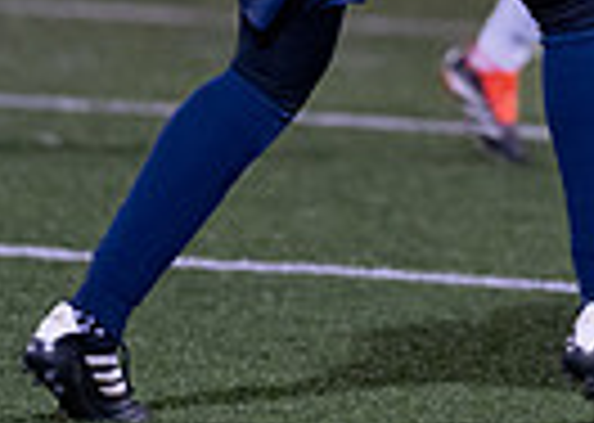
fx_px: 15976
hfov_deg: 2.1
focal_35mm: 948
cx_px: 468
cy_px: -346
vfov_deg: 1.5
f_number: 2.8
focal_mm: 200
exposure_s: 1/1000
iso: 2500
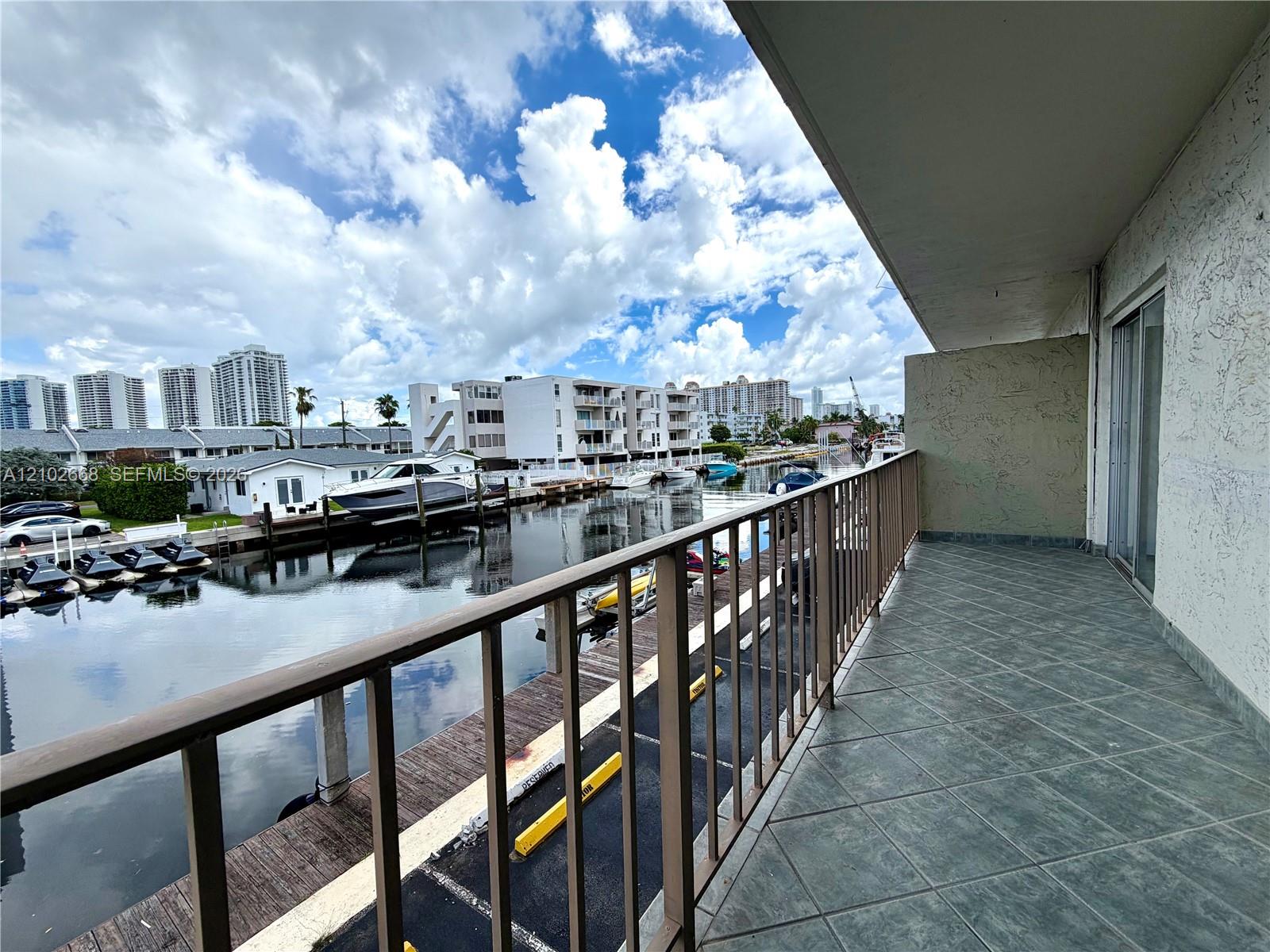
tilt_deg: -3.7
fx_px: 514
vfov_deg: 85.7
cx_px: 635
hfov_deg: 102.1
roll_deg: +2.5
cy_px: 476
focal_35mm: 14
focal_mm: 2.22
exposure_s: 1/770
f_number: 2.2
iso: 20
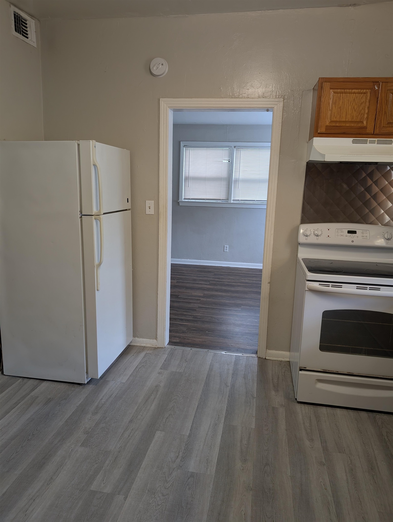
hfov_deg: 56.9
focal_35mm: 24
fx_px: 362
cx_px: 196
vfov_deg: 71.5
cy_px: 261
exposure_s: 1/60
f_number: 1.68
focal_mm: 6.9
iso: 160
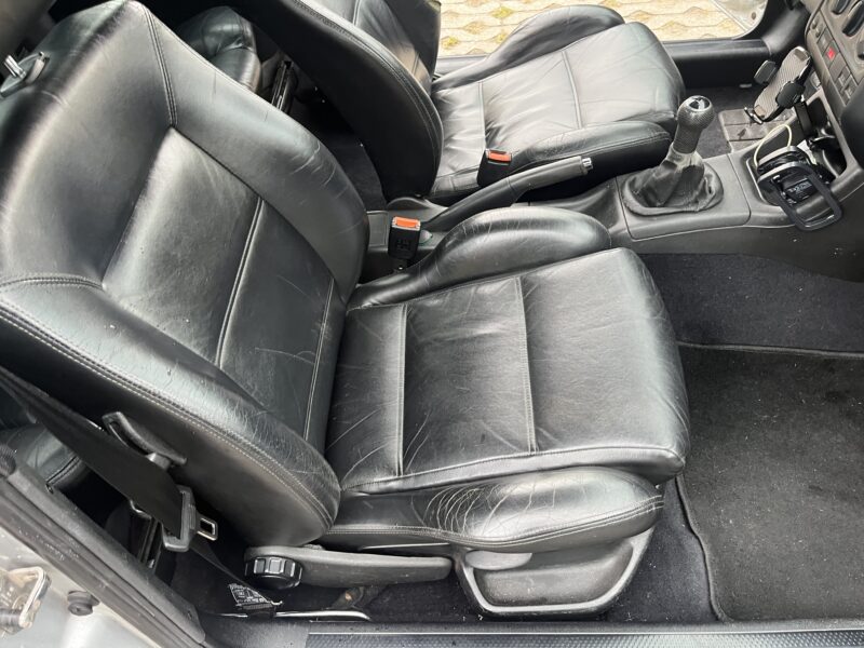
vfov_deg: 53.1
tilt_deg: -50.7
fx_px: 649
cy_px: 324
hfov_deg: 67.3
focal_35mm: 26
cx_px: 432
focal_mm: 5.1
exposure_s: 1/60
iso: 200
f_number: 1.6
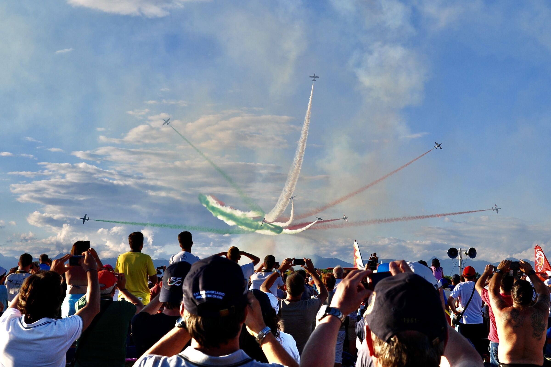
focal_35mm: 57
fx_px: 872
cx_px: 276
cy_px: 184
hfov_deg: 35.1
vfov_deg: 23.8
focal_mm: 38
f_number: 10
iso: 250
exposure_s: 1/400
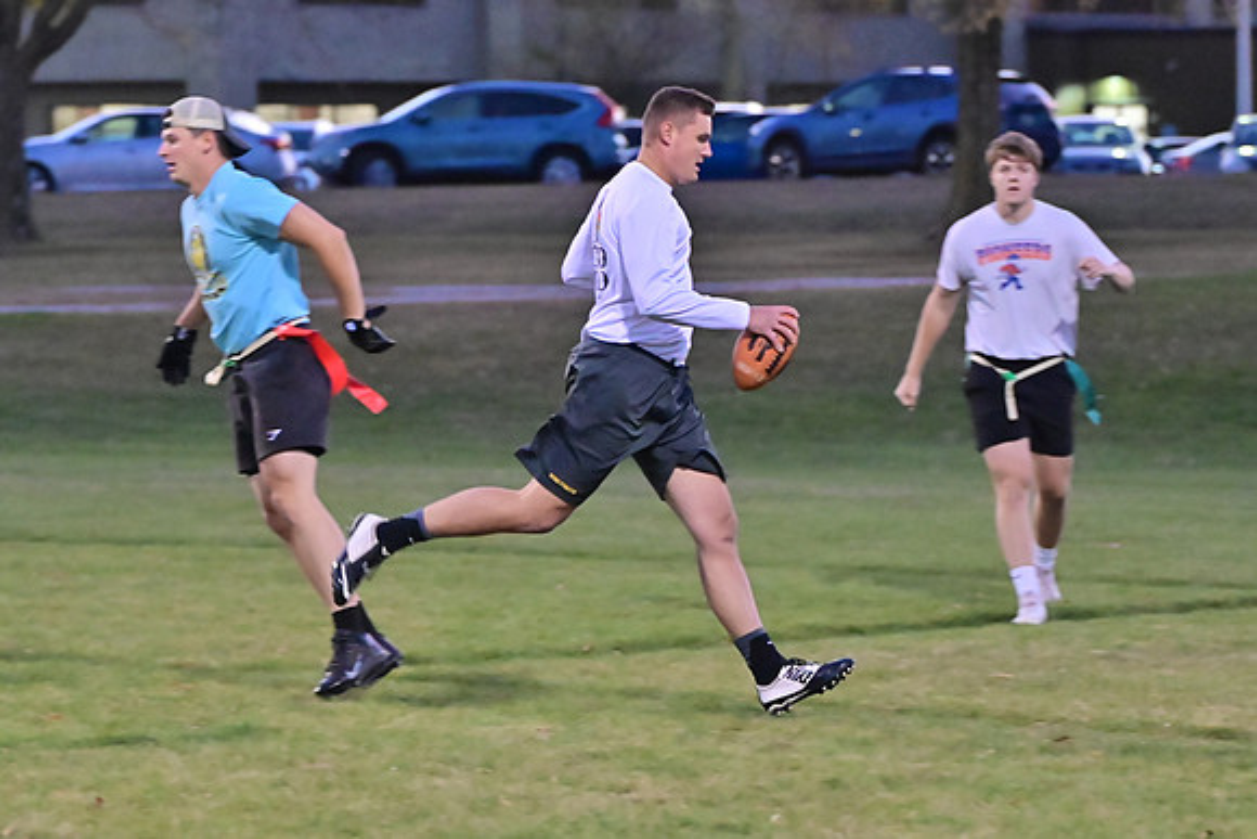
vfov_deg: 7.0
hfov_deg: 10.5
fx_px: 6810
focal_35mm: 195
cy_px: 420
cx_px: 628
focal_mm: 130
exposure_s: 1/500
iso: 6400
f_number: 4
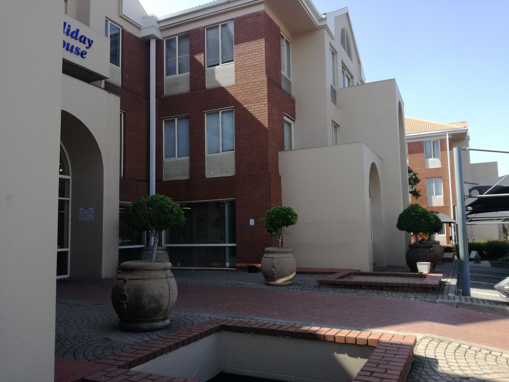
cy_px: 191
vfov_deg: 51.4
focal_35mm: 27
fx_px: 397
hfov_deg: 65.3
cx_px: 254
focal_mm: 3.79
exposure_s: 1/472
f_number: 2
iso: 50
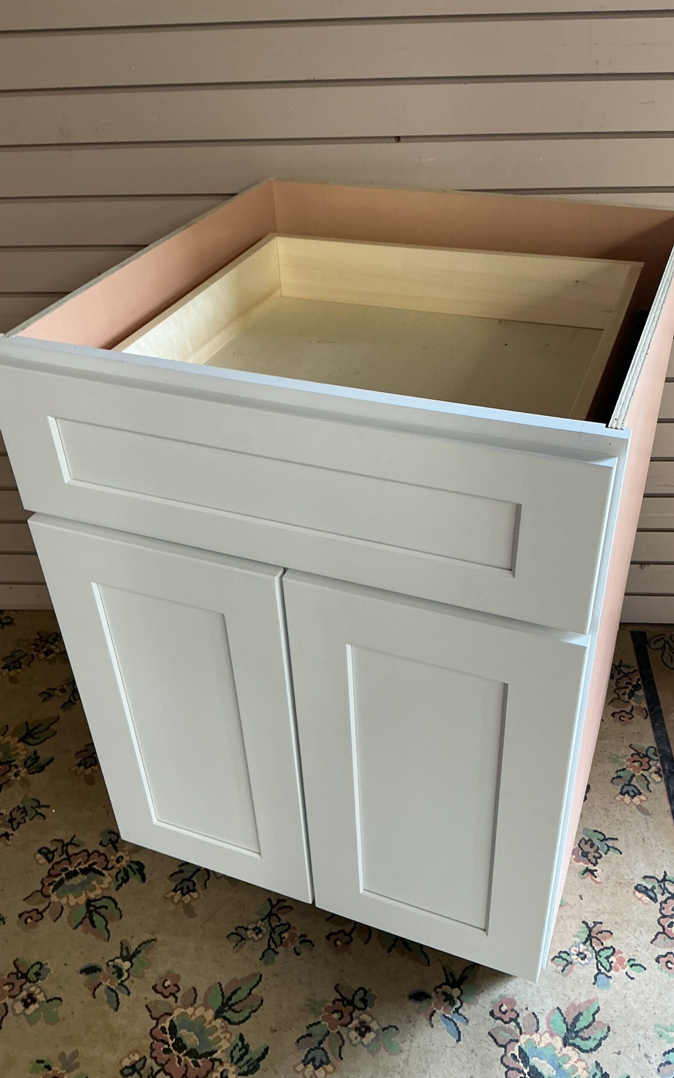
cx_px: 355
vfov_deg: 61.2
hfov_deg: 40.6
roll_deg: +3.9
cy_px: 543
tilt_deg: -36.3
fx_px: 911
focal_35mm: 31
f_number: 1.8
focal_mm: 3
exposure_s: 1/60
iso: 50
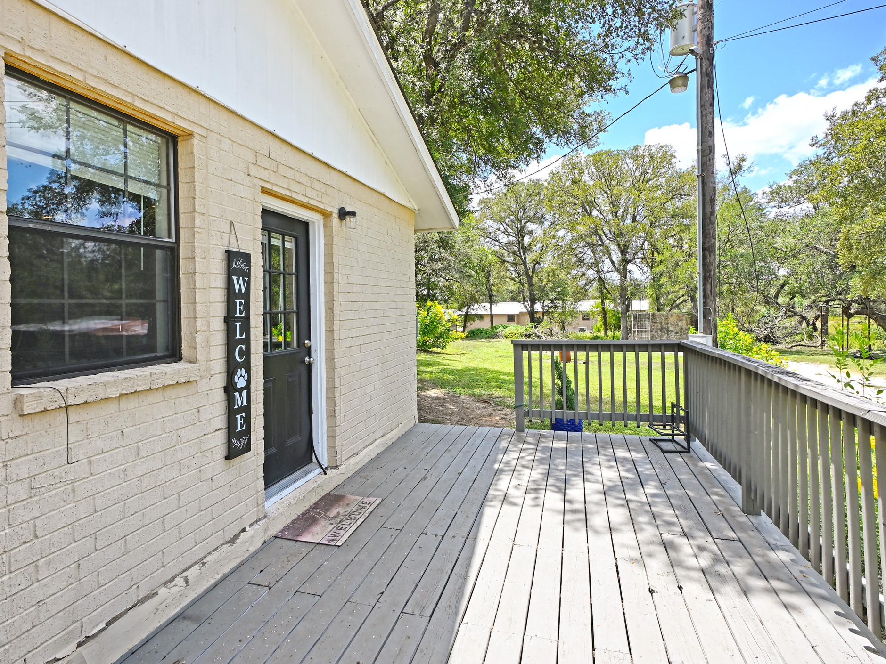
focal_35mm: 20
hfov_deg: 81.6
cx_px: 407
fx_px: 512
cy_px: 329
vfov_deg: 66.0
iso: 64
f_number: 6.3
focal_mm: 12
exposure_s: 1/160
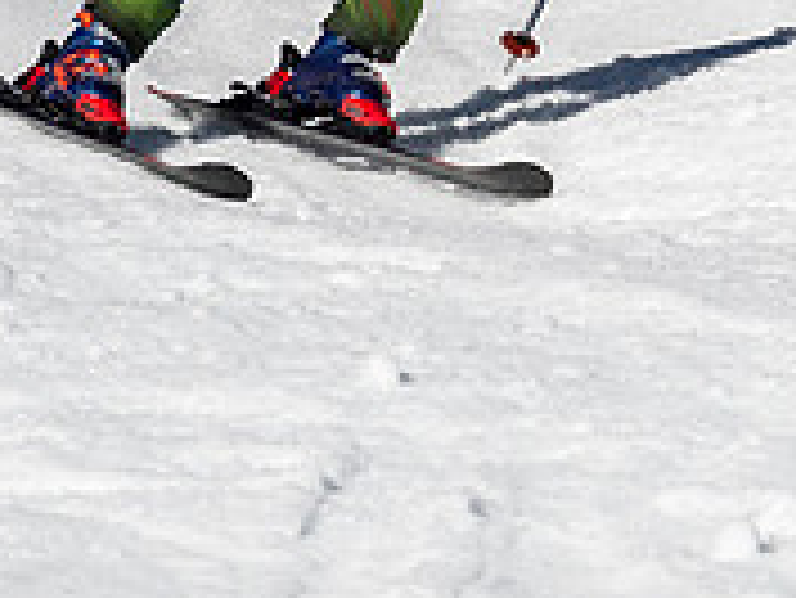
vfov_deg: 0.5
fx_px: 65742
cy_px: 53
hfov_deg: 0.7
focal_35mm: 2857
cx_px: 701
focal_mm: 400
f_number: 8
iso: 200
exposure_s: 1/2000
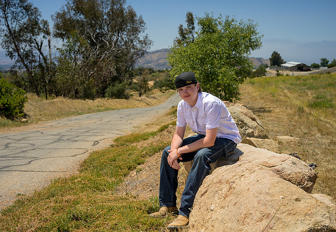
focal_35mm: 39
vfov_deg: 34.7
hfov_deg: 48.8
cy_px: 105
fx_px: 370
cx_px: 181
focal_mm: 35
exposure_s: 1/6400
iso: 640
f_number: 4
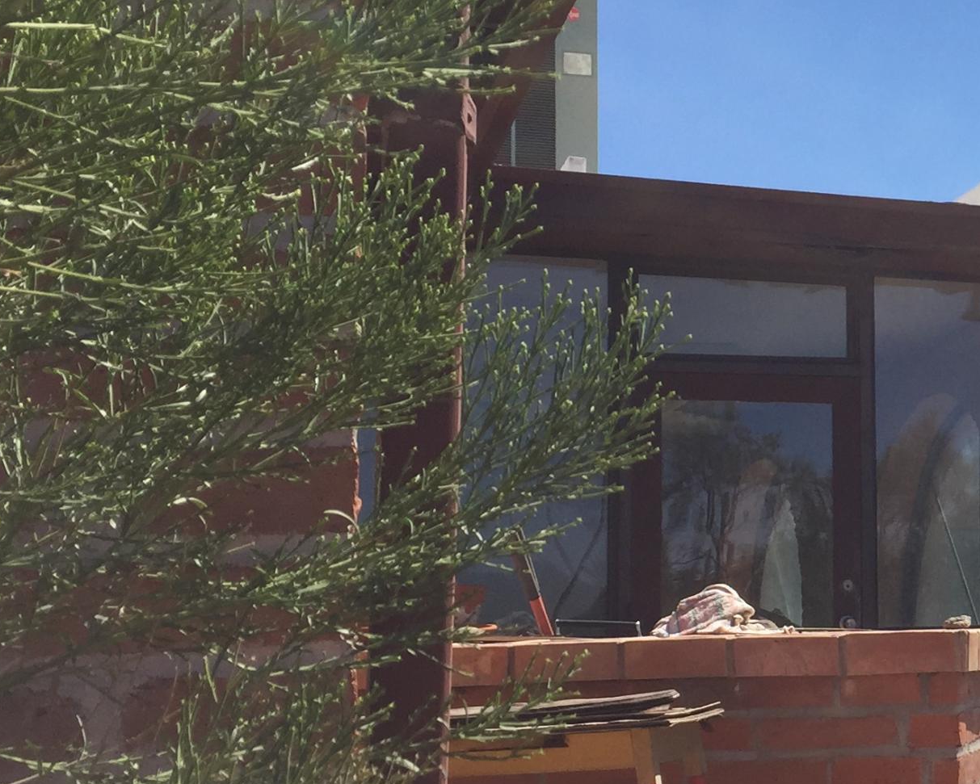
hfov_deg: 24.7
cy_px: 404
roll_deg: +0.9
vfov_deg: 21.9
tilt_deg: +4.7
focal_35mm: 70
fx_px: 2031
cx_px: 1161
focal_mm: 4.15
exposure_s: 1/2198
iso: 32
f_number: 2.2
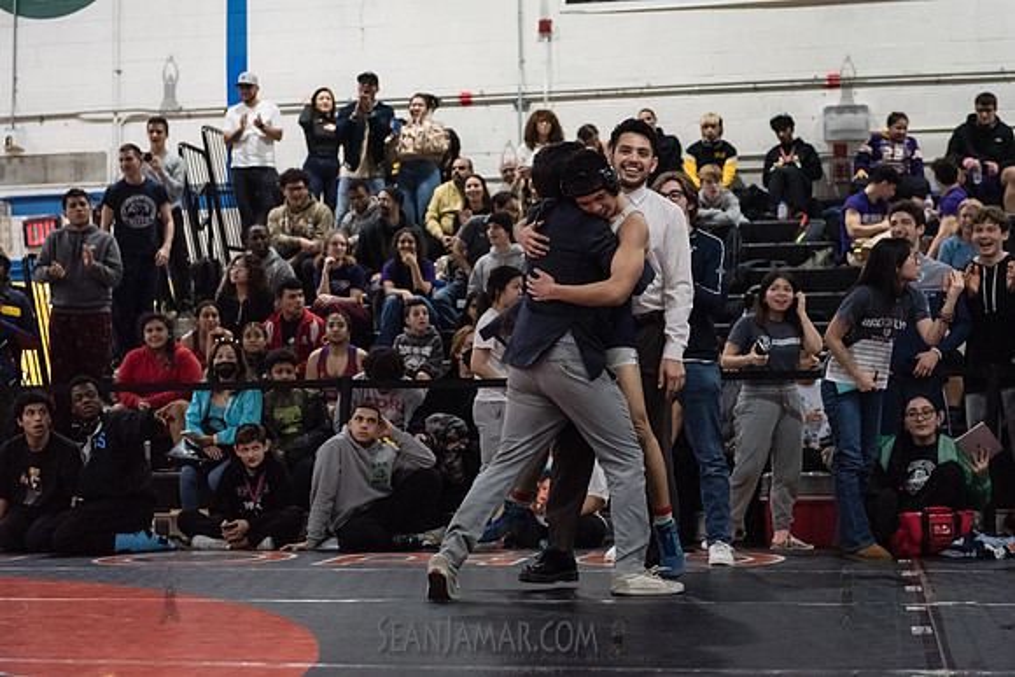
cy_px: 338
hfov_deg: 28.8
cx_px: 508
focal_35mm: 70
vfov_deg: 19.5
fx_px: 1974
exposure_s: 1/500
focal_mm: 70
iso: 8000
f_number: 3.2
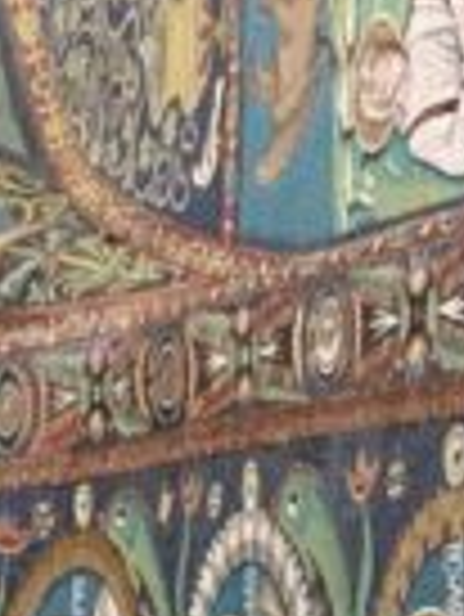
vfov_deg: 9.8
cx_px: -946
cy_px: 971
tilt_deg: +84.0
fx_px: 3462
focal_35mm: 194
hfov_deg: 6.9
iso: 500
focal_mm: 4.25
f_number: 1.8
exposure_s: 1/30
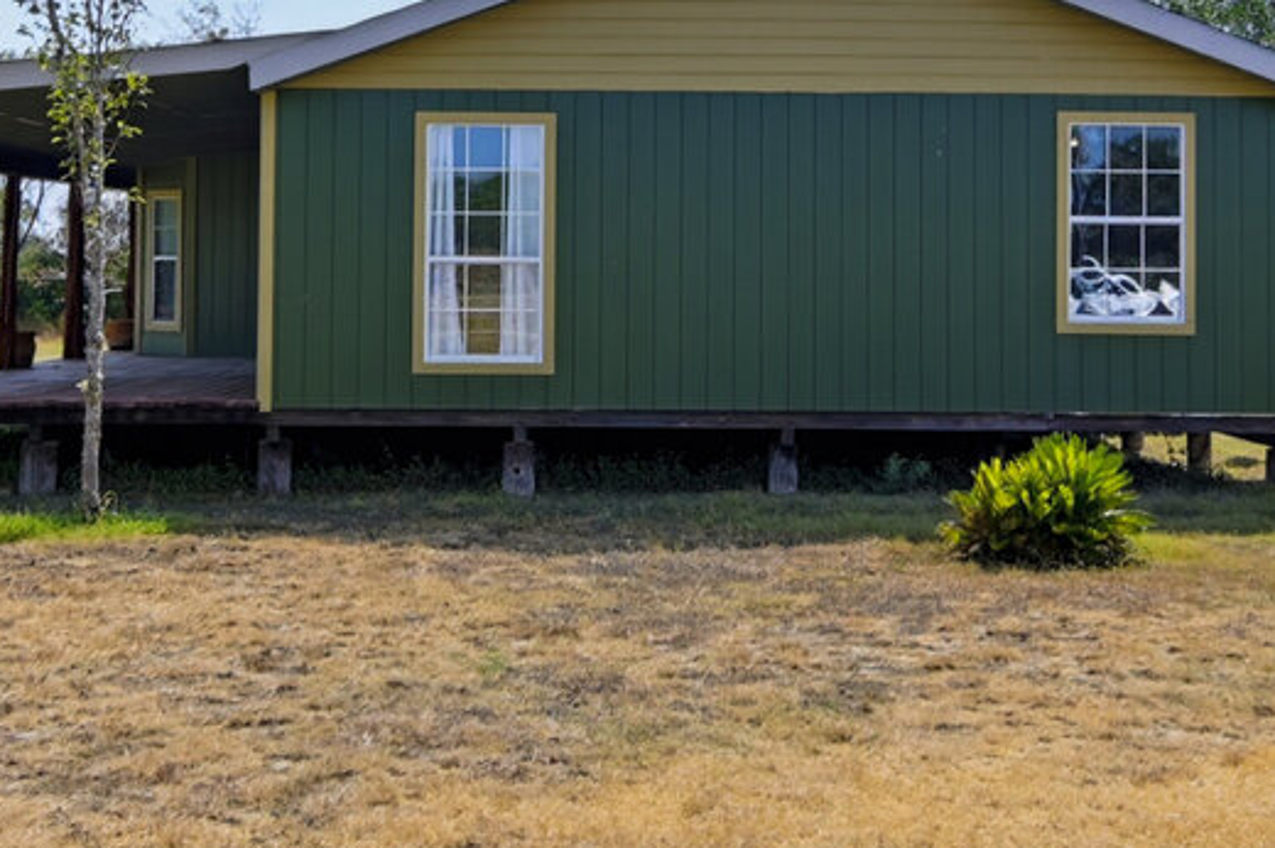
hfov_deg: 37.5
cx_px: 642
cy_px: 265
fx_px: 1876
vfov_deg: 25.3
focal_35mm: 53
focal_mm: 11.5
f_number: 7.1
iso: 100
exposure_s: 1/320
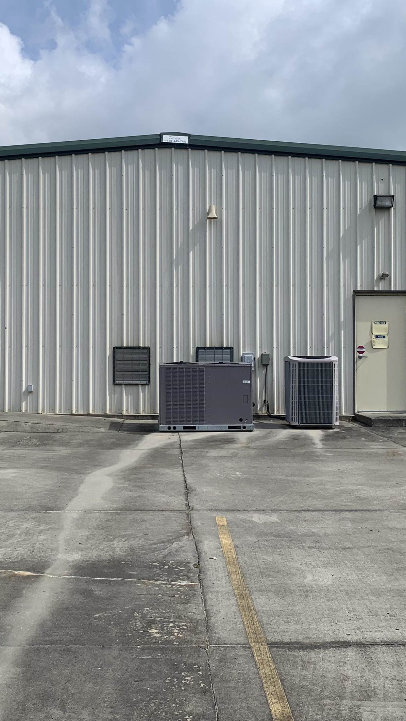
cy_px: 332
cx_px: 166
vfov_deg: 49.3
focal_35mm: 41
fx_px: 784
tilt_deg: +2.7
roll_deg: -0.2
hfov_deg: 29.0
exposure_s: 1/3289
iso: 25
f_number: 1.8
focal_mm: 4.25
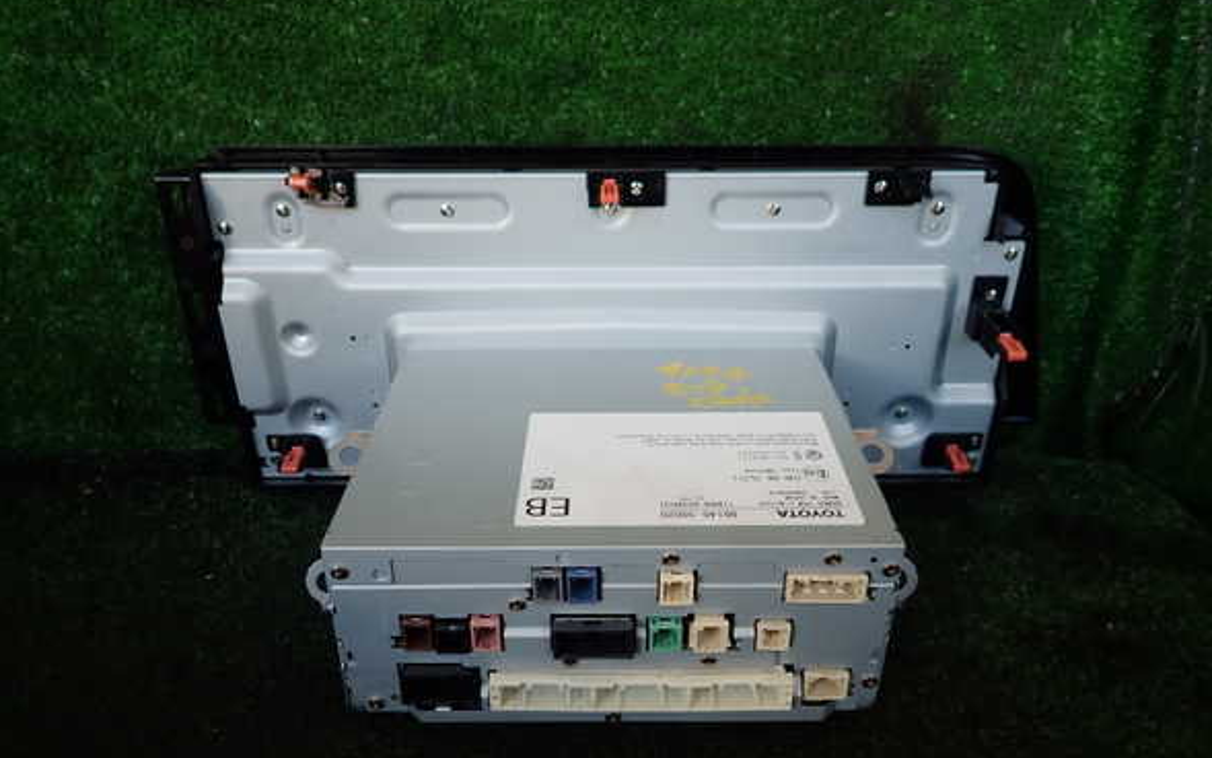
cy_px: 402
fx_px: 892
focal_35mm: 27
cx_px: 613
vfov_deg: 46.0
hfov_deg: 68.4
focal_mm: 4.5
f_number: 2
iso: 100
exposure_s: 1/100
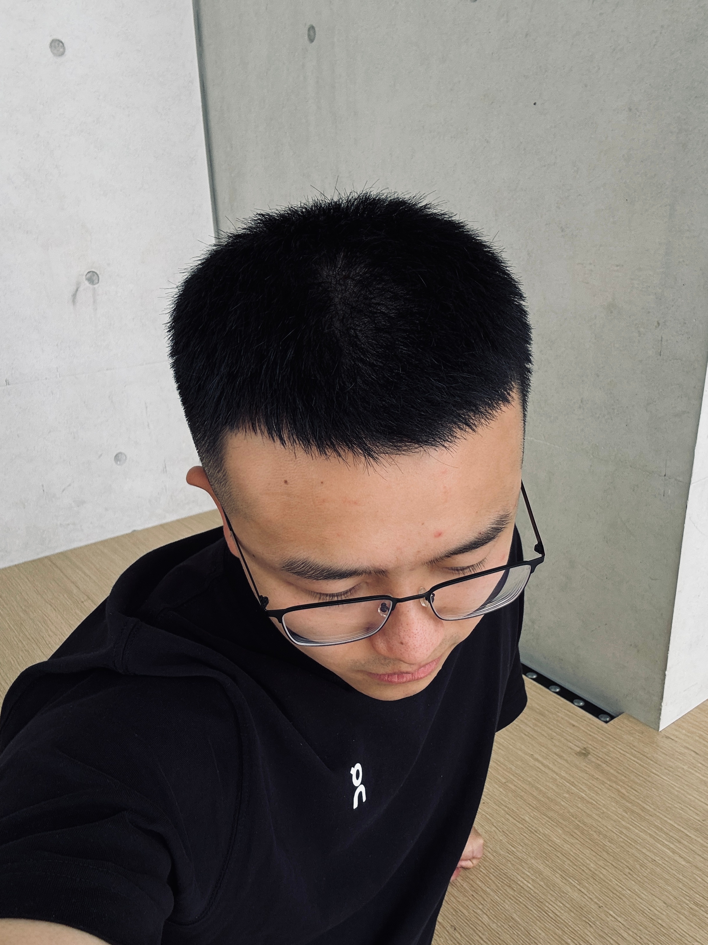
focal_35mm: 23
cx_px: 354
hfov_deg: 58.9
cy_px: 472
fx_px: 627
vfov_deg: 73.9
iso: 50
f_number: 1.9
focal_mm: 2.69
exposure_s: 1/122
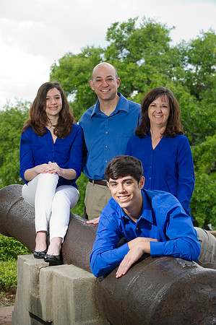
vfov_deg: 21.5
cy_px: 162
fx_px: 857
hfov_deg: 14.4
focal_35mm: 95
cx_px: 108
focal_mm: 95
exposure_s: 1/125
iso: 320
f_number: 5.6
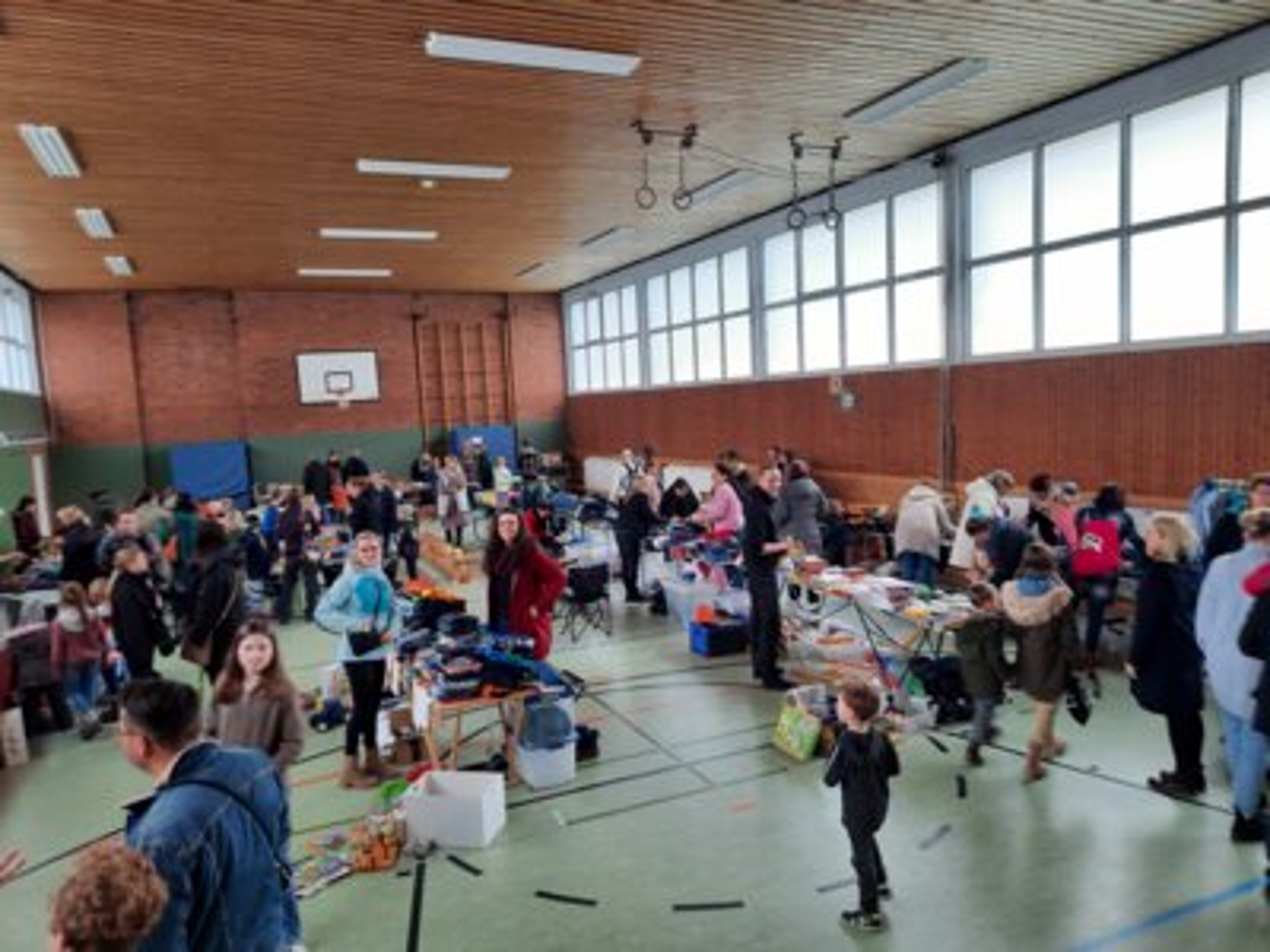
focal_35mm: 25
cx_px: 635
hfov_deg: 69.4
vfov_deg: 54.9
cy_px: 476
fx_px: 917
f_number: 2
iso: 160
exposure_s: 1/50
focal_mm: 4.6
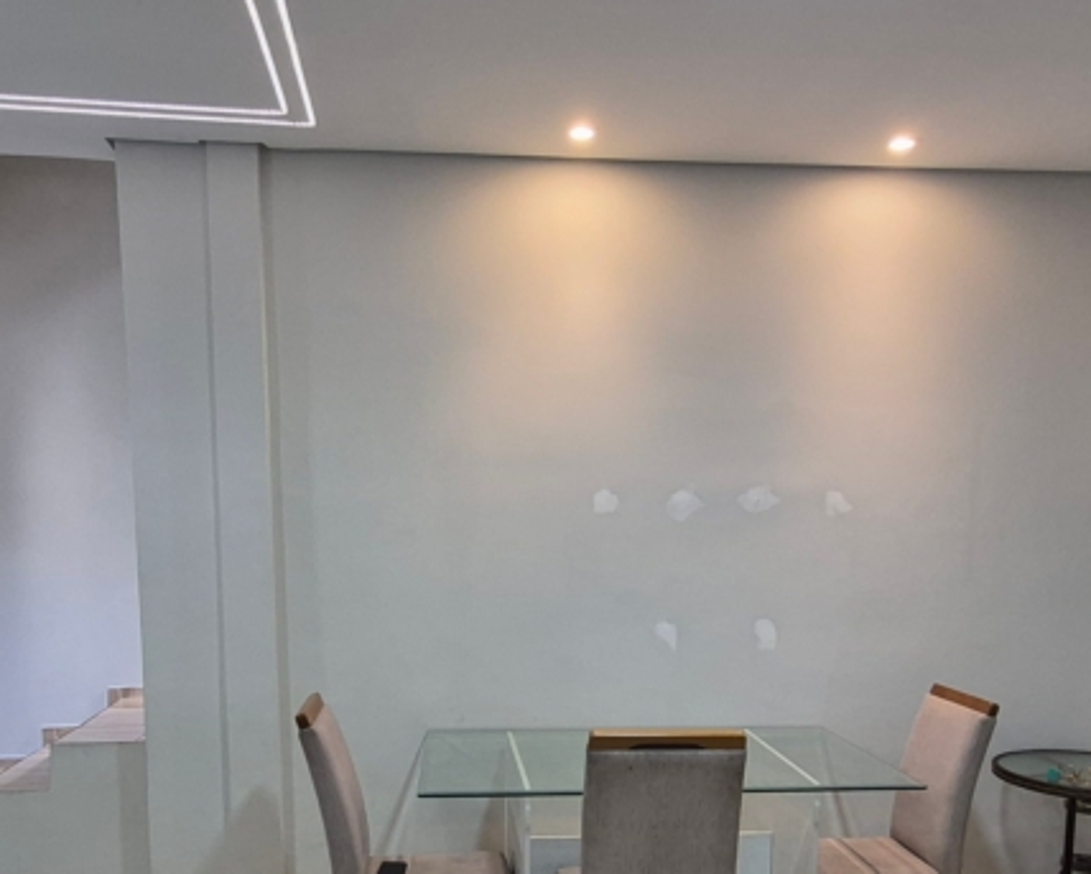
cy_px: 680
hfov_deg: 55.6
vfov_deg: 44.0
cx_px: 548
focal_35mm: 32
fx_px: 1034
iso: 250
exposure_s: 1/60
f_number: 2.2
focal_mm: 1.74
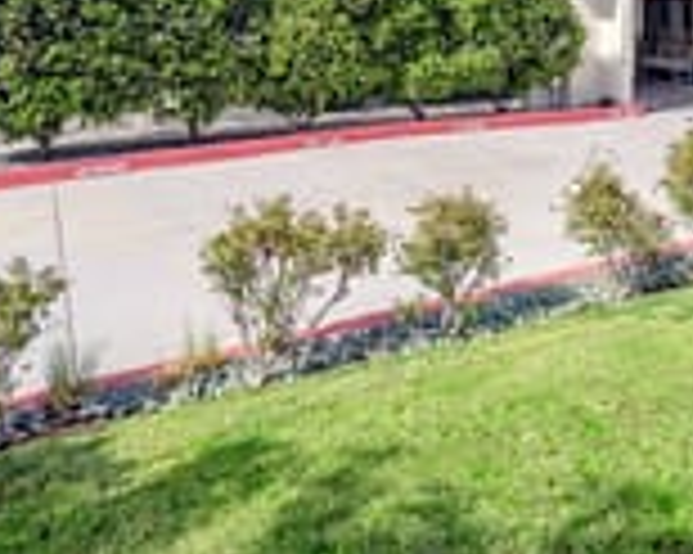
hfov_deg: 44.7
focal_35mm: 39
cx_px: 549
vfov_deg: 33.7
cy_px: -43
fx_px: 799
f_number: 5.6
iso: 100
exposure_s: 1/1250
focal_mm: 16
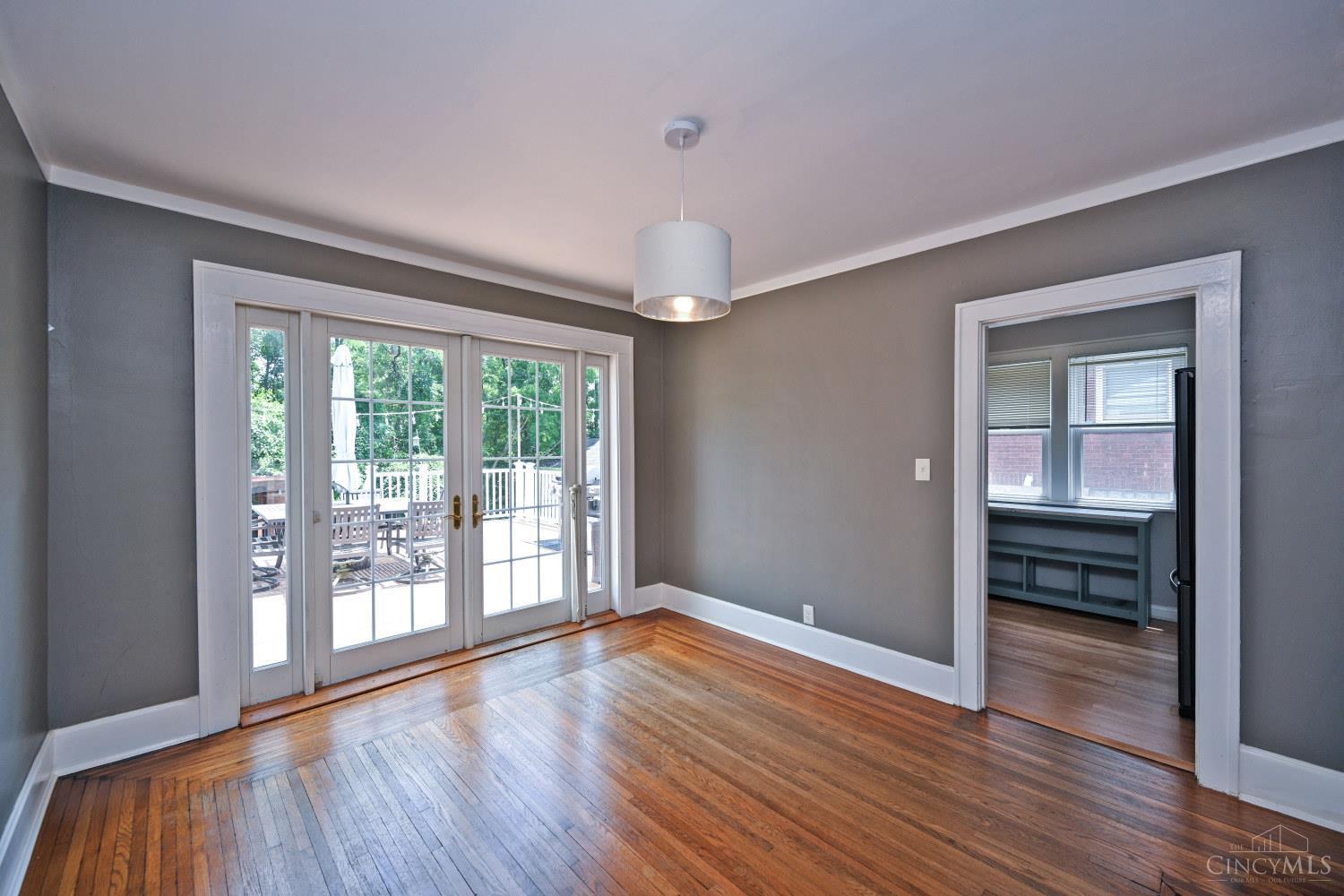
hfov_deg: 104.3
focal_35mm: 14
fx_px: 523
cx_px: 672
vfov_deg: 81.2
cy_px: 448
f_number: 5
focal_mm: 14
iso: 200
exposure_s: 1/100
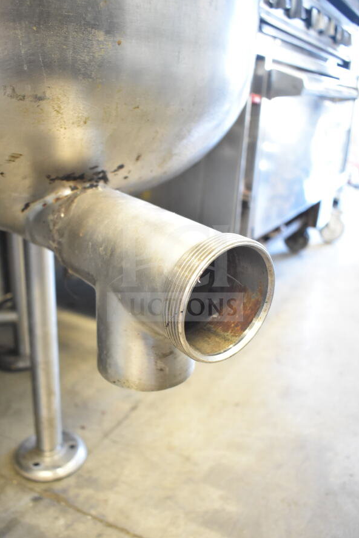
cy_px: 273
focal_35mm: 34
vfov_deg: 55.8
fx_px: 508
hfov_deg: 38.9
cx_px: 175
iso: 2000
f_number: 3.8
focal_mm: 22
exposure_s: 1/30
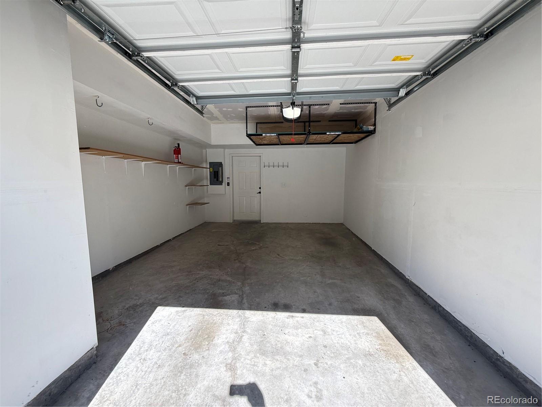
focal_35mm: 14
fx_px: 219
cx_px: 271
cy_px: 204
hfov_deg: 102.1
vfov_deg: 85.7
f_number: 2.2
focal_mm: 2.22
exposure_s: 1/206
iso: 64
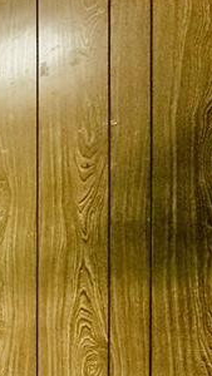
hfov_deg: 13.2
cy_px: 307
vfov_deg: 38.2
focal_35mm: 52
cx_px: -355
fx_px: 519
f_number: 2.2
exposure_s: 1/120
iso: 320
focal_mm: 2.22
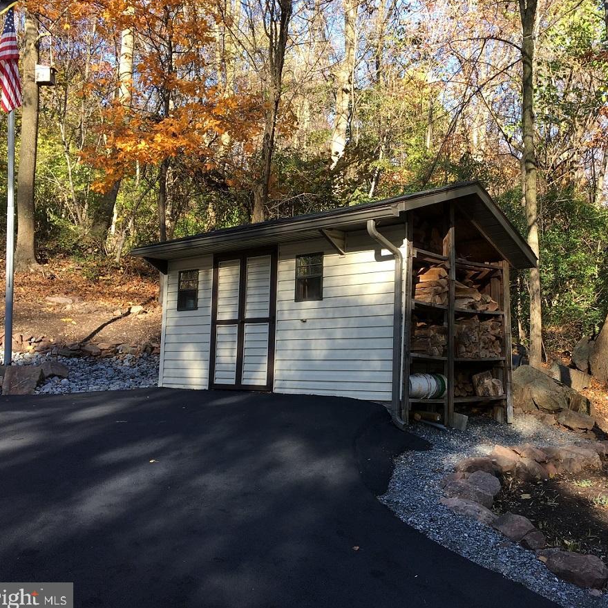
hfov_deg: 46.7
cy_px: 304
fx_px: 696
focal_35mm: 35
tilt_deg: +5.9
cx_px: 387
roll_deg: -0.3
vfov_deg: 47.2
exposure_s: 1/158
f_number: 2.2
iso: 25
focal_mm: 4.15
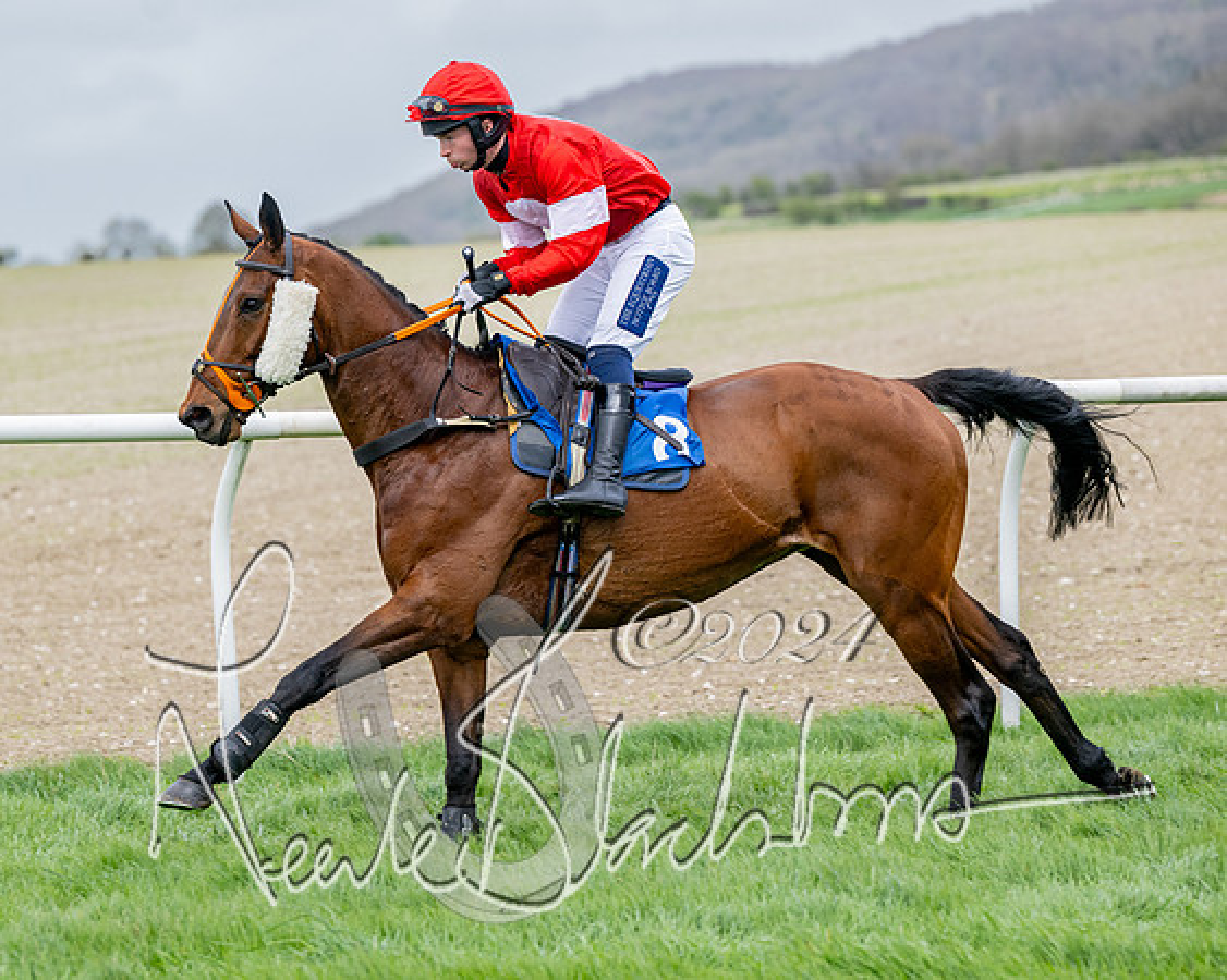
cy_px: 568
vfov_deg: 7.9
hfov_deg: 9.8
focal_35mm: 197
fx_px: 7146
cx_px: 552
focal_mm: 140
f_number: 4
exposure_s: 1/1250
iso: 400
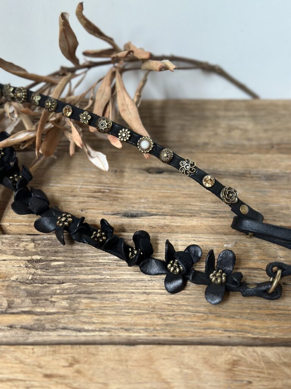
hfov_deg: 30.3
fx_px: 538
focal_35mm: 48
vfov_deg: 39.7
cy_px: 194
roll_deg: -1.8
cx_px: 146
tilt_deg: -40.2
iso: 125
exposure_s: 1/100
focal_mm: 6.86
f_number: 1.78
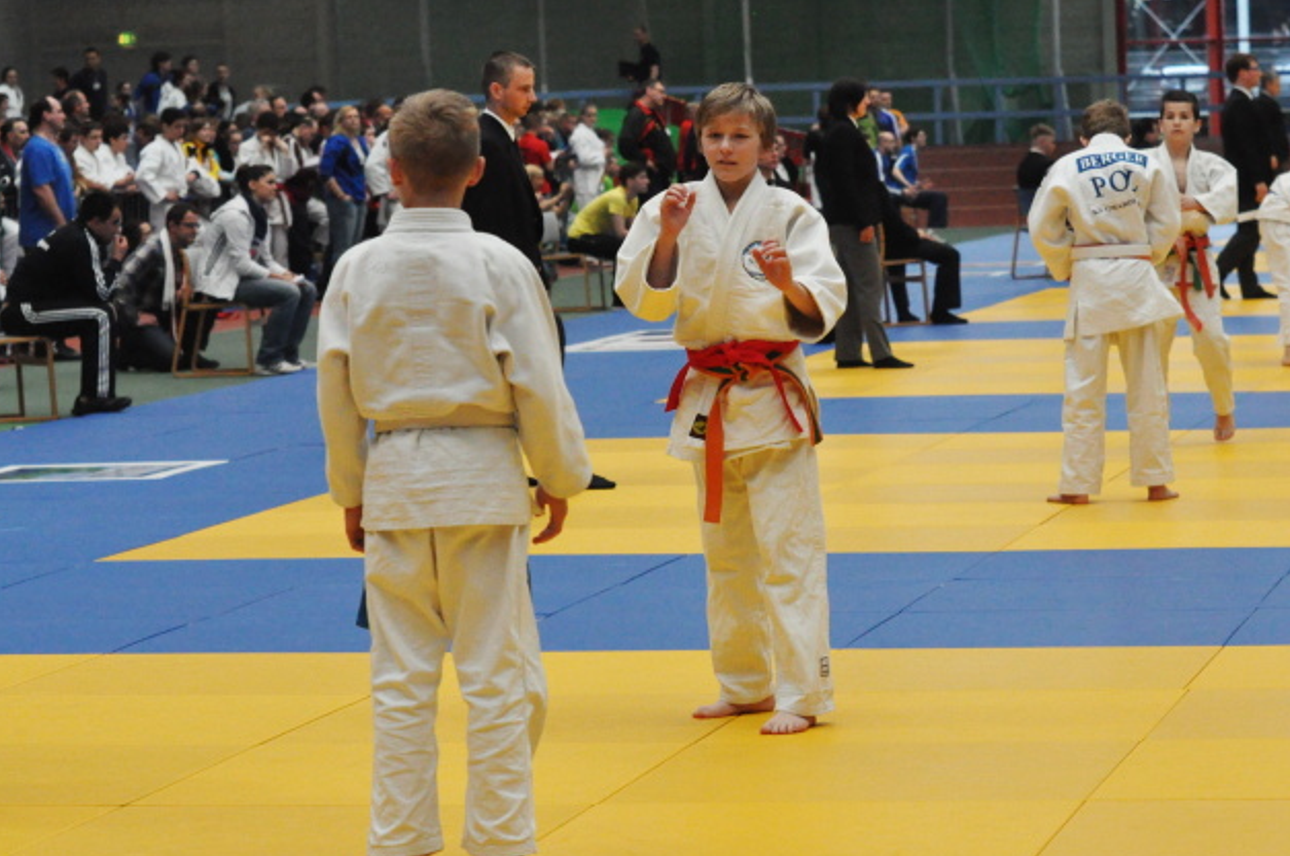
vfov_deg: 10.2
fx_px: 4794
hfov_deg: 15.3
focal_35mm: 134
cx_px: 732
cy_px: 392
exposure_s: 1/1000
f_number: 5
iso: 3200
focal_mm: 70
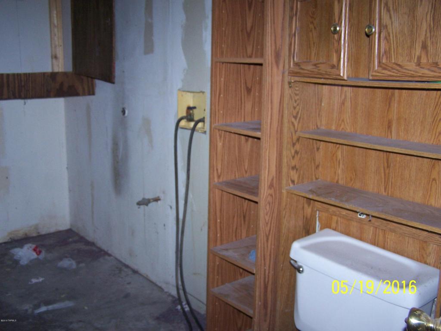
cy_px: 166
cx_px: 220
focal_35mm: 38
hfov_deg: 49.0
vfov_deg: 37.7
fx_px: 484
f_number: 2.8
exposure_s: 1/60
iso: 140
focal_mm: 6.3
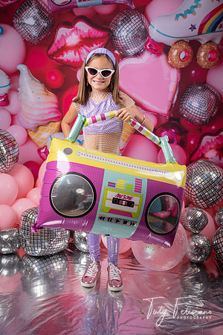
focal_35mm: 38
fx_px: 353
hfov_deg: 35.1
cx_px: 112
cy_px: 168
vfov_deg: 50.7
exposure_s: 1/200
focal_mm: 38
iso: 64
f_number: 4.5
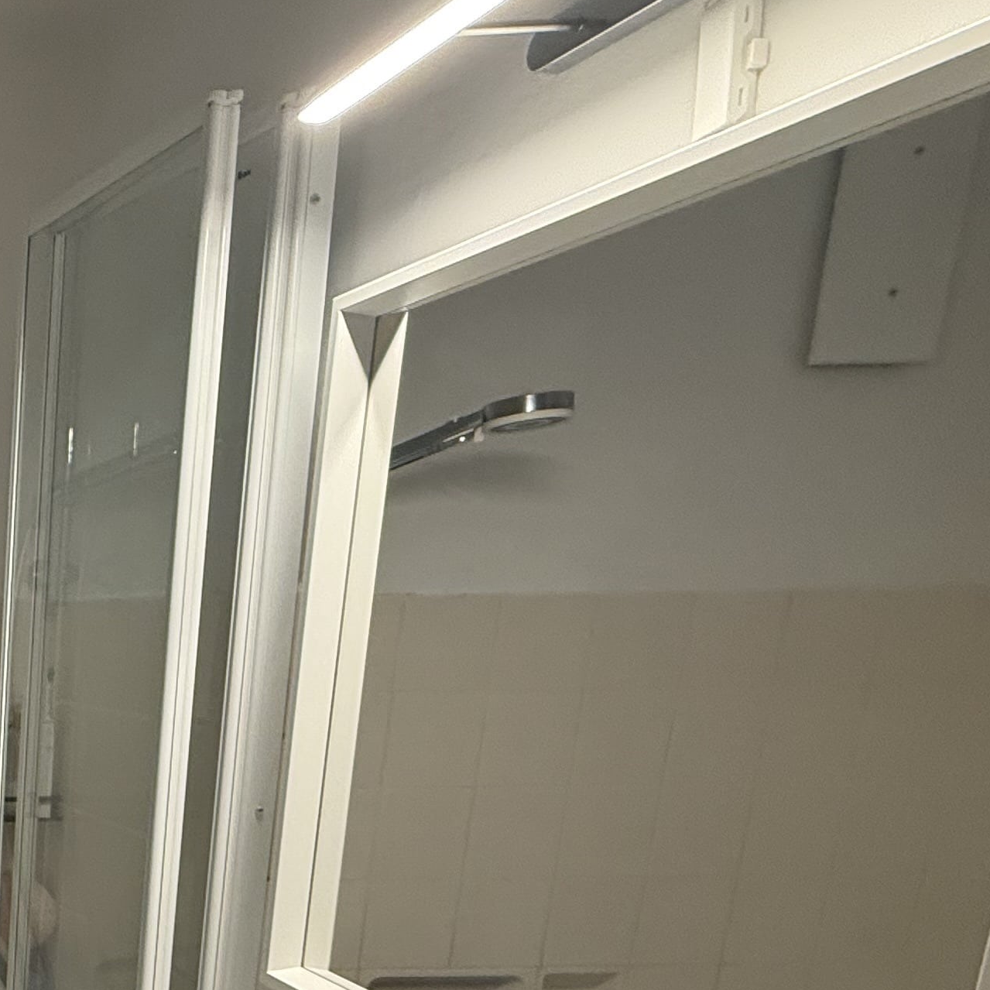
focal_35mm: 39
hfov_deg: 30.3
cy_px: 906
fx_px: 1262
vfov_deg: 39.5
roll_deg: +0.6
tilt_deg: -12.1
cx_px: -393
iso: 200
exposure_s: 1/100
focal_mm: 2.22
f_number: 2.2
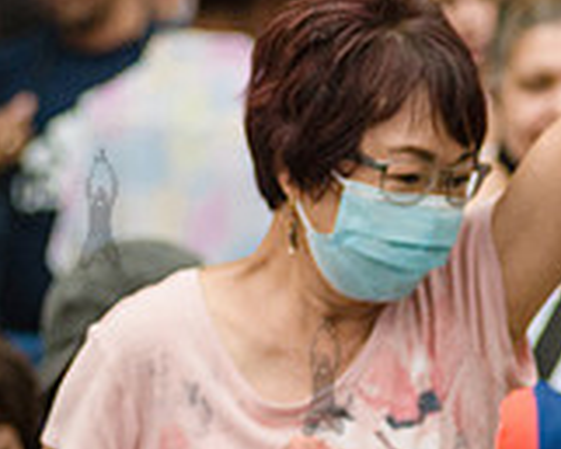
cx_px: 938
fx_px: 6861
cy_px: 323
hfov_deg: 4.6
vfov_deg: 3.8
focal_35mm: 413
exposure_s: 1/320
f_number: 4
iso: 2000
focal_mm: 105
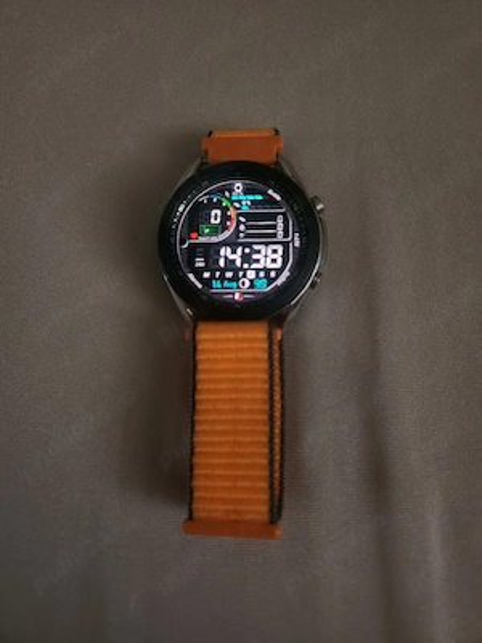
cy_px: 322
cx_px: 241
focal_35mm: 24
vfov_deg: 71.6
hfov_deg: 56.8
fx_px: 446
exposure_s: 1/101
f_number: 1.8
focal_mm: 5
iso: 160
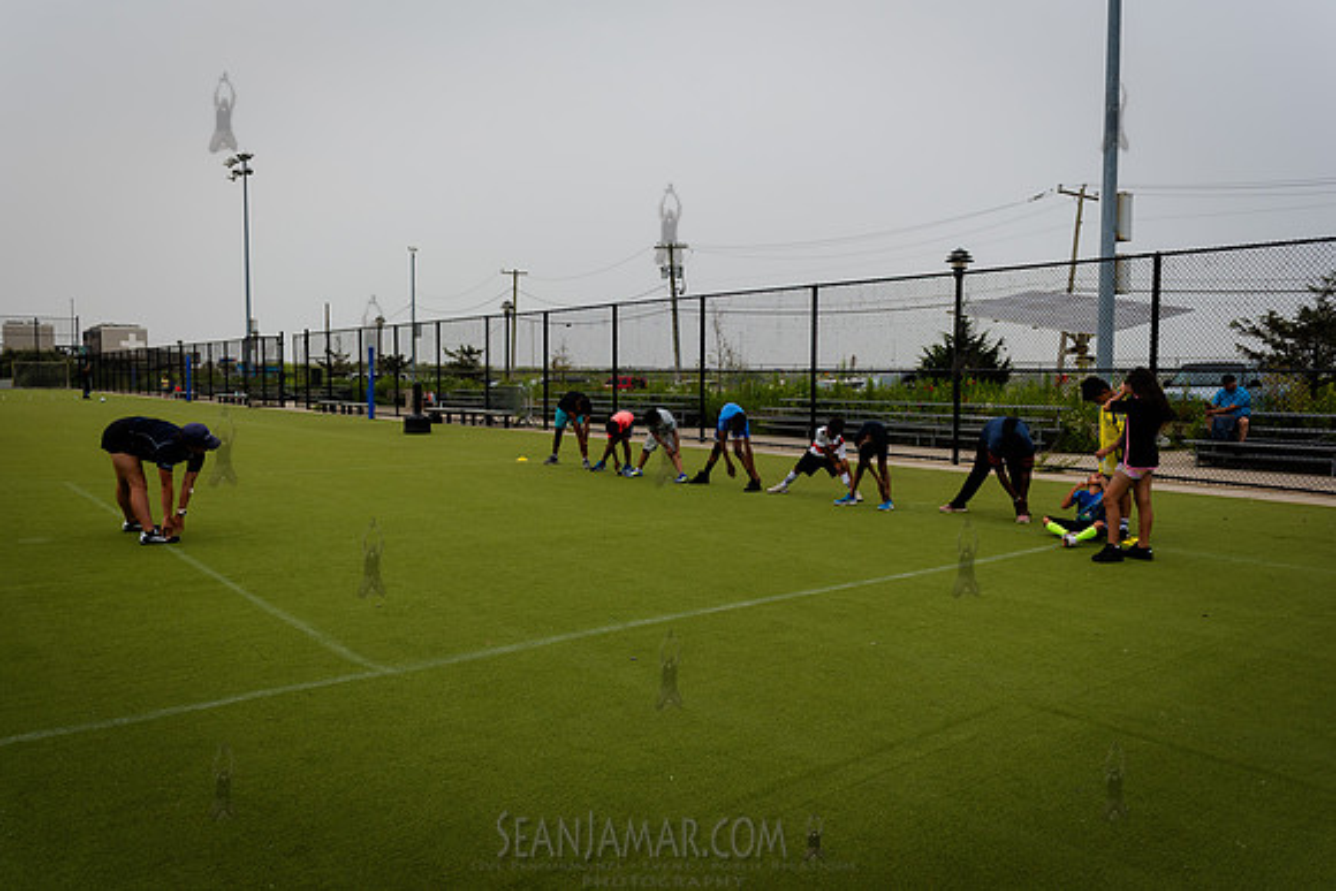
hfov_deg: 68.3
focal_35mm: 27
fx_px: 985
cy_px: 446
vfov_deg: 48.7
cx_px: 668
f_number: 4
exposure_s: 1/2000
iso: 250
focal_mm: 26
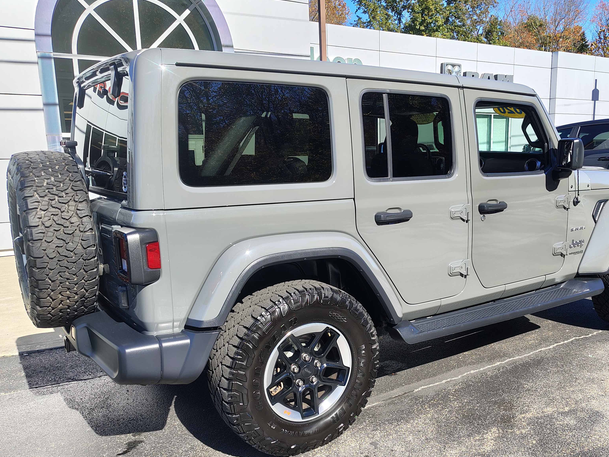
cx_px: 354
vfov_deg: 44.1
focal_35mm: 32
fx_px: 563
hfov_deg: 56.5
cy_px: 256
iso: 101
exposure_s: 1/739
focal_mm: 5.56
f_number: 1.8
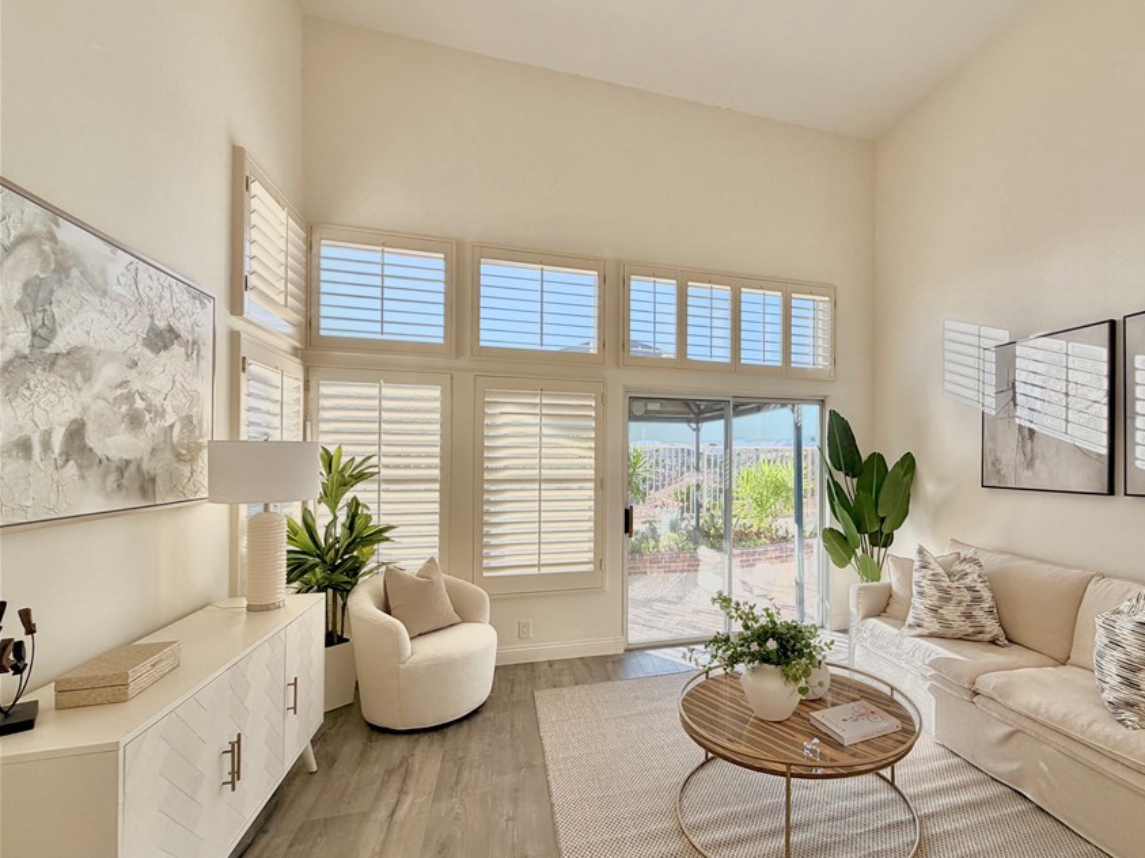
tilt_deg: +0.9
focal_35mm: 17
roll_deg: +0.0
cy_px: 456
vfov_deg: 74.6
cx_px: 694
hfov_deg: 89.7
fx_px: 562
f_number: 2.2
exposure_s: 1/308
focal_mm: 2.22
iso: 50
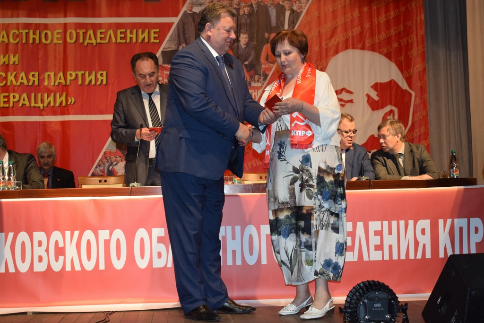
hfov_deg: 35.0
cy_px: 162
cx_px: 242
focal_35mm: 57
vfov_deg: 23.8
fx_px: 766
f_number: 5.6
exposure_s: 1/125
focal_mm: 38
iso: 800
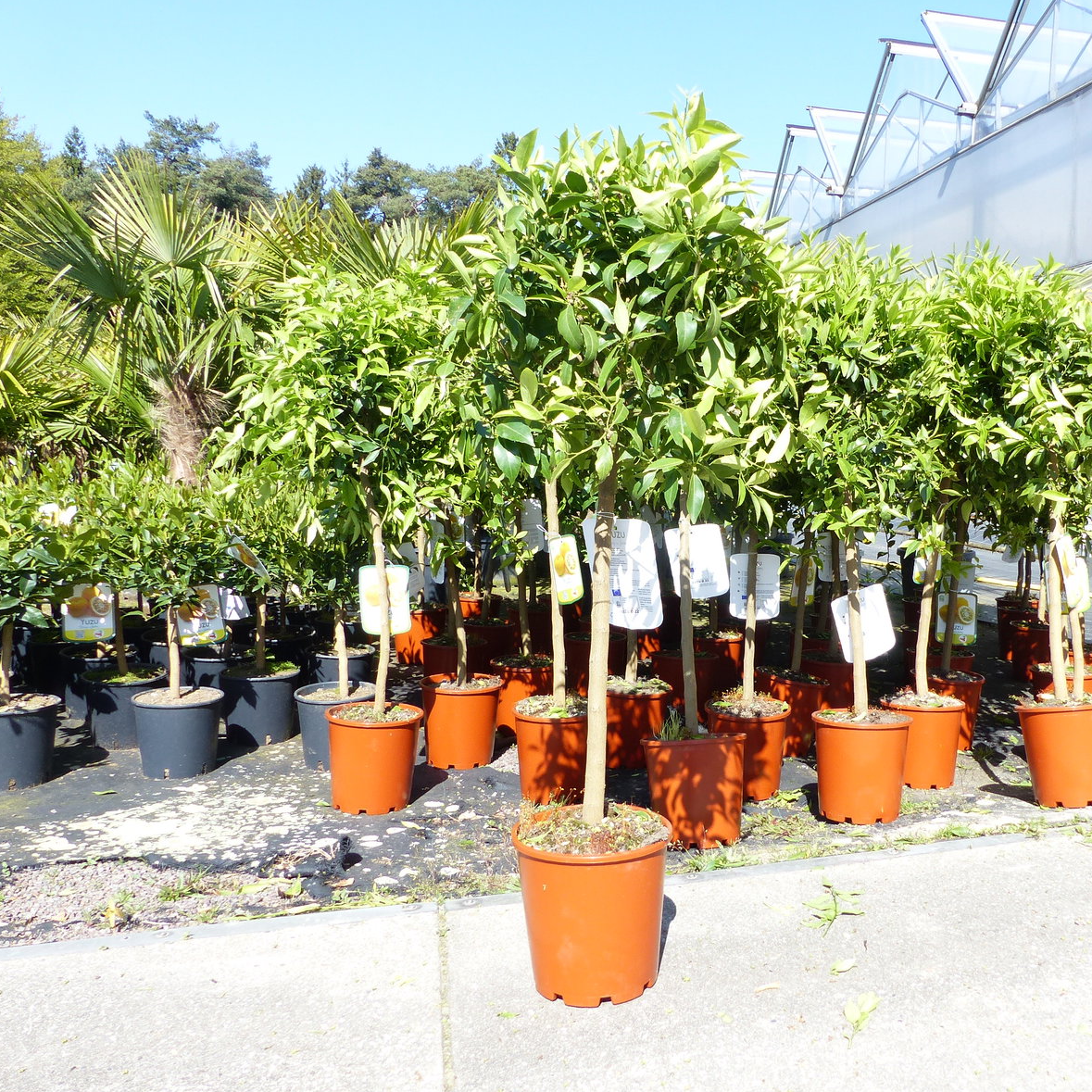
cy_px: 538
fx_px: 1071
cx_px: 691
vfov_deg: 54.0
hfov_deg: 53.4
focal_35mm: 30
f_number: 4
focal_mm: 4.5
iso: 100
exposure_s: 1/320
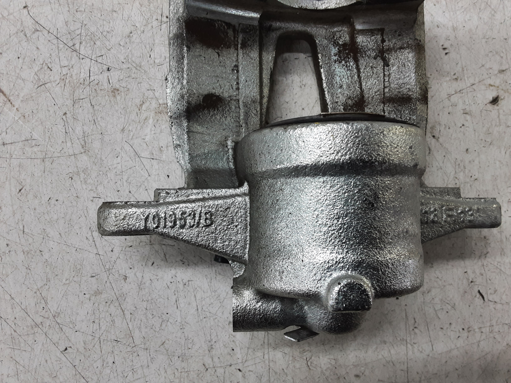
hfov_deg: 65.3
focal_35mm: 27
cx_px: 256
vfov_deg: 51.4
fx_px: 399
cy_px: 192
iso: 80
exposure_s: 1/50
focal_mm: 2.91
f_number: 1.9
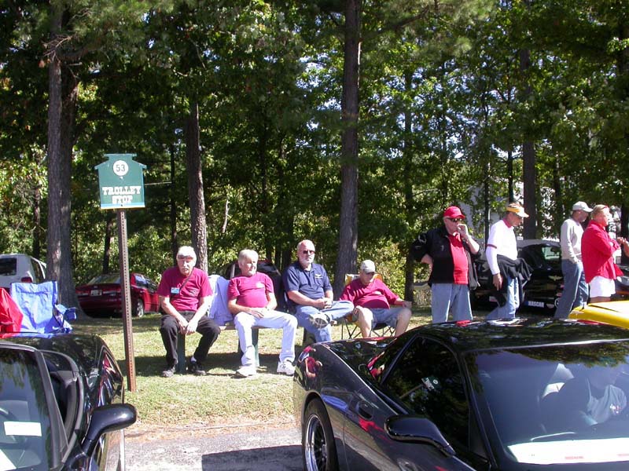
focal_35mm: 38
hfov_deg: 49.0
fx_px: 690
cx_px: 314
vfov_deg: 37.7
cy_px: 236
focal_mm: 7.85
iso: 100
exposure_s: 1/146
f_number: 5.3
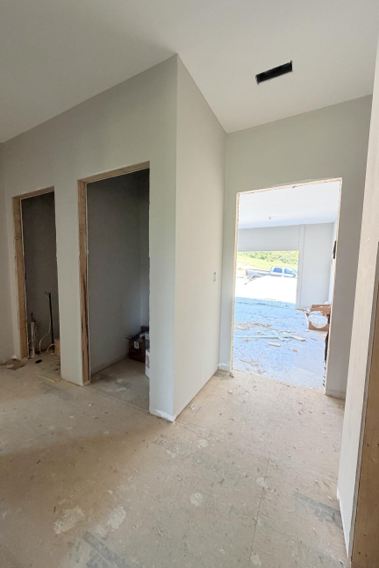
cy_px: 290
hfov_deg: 77.2
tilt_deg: -5.7
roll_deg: +1.6
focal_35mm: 15
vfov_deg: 100.4
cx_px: 170
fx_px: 237
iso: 320
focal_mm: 2.22
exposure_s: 1/121
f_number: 2.2
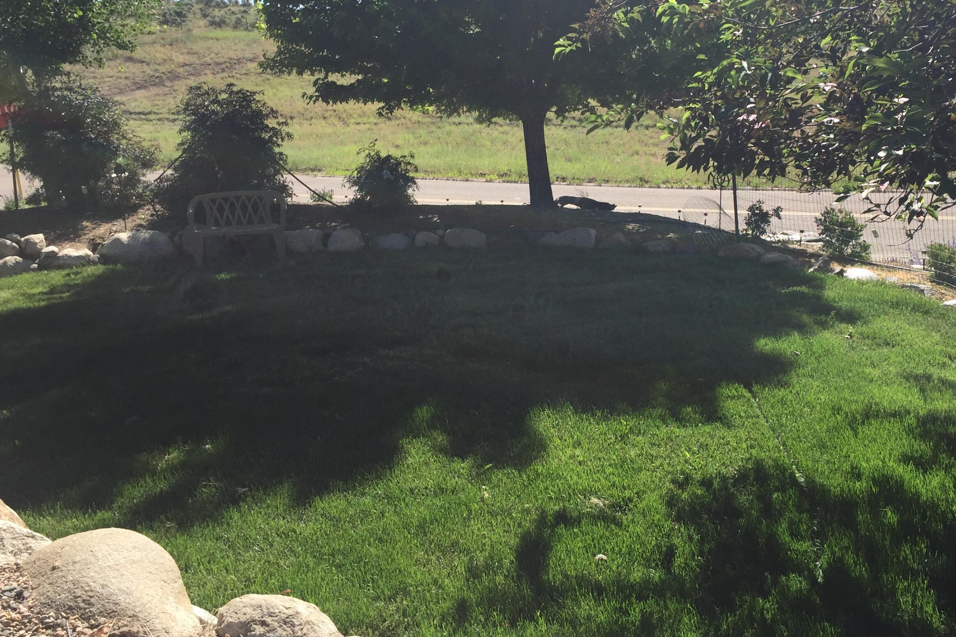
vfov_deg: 34.1
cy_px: 248
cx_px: 574
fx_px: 1036
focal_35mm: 39
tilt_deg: -8.8
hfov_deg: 49.2
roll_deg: +4.3
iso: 32
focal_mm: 4.15
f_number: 2.2
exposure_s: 1/1236
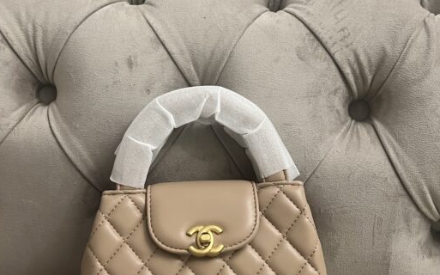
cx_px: 193
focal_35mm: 43
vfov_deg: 29.6
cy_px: 95
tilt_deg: -21.6
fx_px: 515
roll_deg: -2.5
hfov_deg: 46.1
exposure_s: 1/50
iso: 400
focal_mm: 5.7
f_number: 1.5
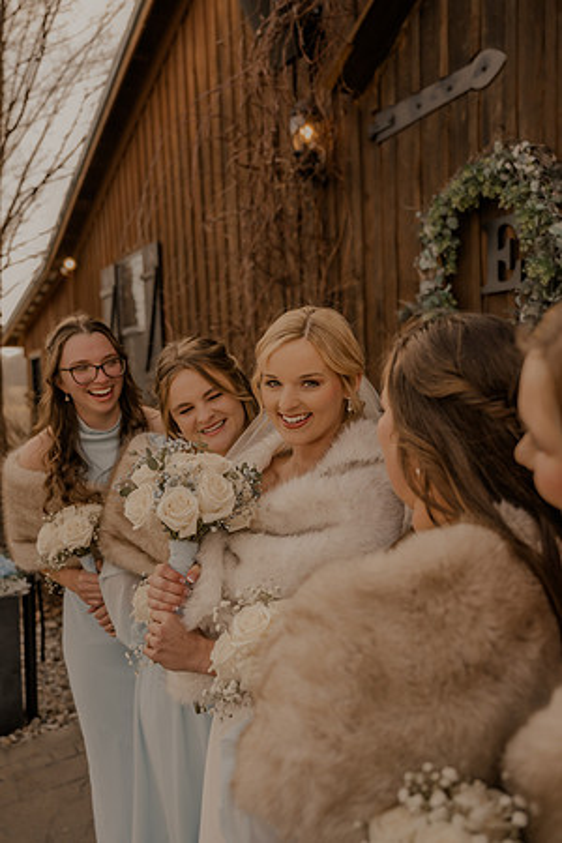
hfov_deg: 44.3
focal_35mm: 30
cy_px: 422
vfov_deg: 62.8
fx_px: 691
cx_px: 281
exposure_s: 1/400
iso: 125
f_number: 2.8
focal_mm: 29.5
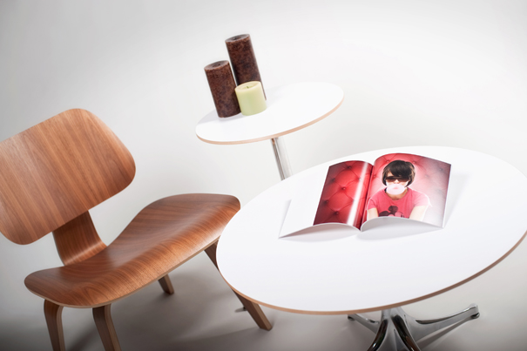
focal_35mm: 50
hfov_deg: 39.6
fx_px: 732
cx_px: 264
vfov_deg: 27.0
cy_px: 176
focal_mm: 50
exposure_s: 1/250
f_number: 3.5
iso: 200
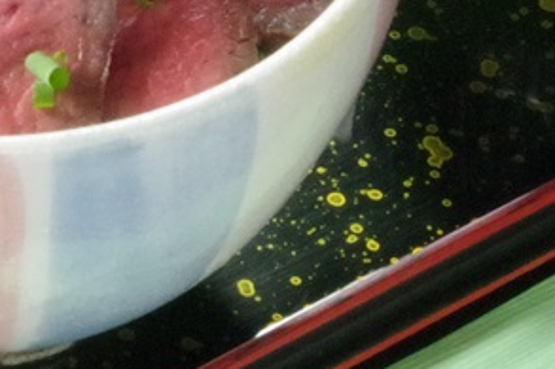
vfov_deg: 9.0
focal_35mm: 150
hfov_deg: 13.7
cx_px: 226
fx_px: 2311
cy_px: -103
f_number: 32
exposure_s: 1/4
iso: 6400
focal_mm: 36
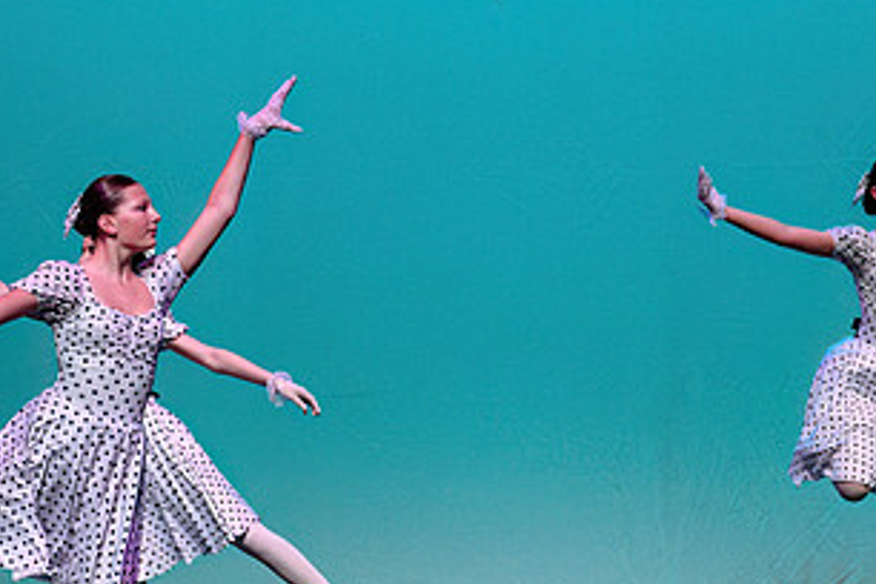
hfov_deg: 8.0
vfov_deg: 5.3
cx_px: 507
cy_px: 475
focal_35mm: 259
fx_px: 6302
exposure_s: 1/800
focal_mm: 102
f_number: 2.8
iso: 1600
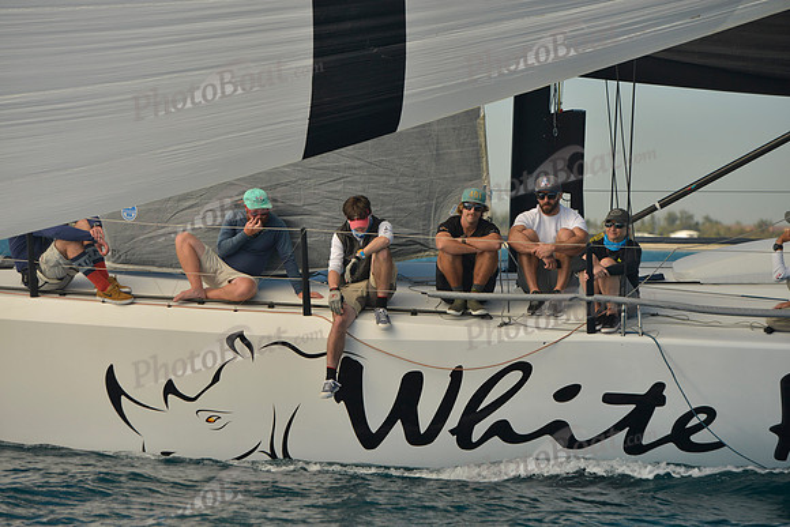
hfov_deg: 13.2
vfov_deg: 8.9
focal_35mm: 155
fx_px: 3402
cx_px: 395
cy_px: 264
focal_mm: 155
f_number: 6.3
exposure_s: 1/800
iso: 200
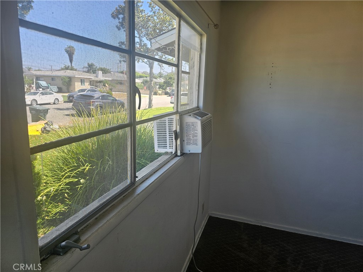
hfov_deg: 73.9
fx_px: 241
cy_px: 136
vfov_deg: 58.9
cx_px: 182
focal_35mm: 23
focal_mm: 6.3
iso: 16
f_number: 1.7
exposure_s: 1/120
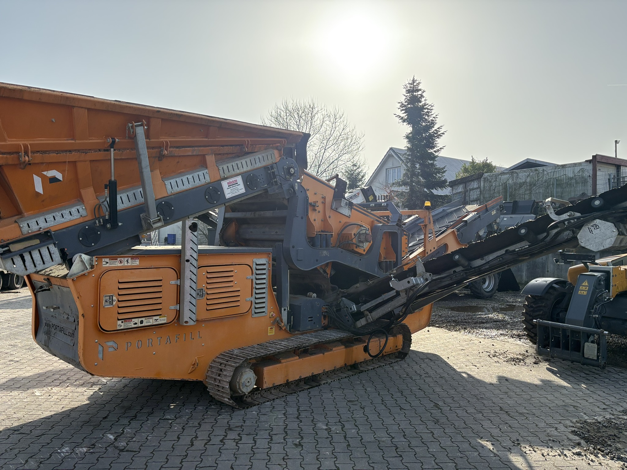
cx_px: 314
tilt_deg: +3.4
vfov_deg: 53.1
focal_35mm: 26
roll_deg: -0.1
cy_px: 235
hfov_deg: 67.3
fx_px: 471
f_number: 1.6
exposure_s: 1/3125
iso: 50
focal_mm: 5.96
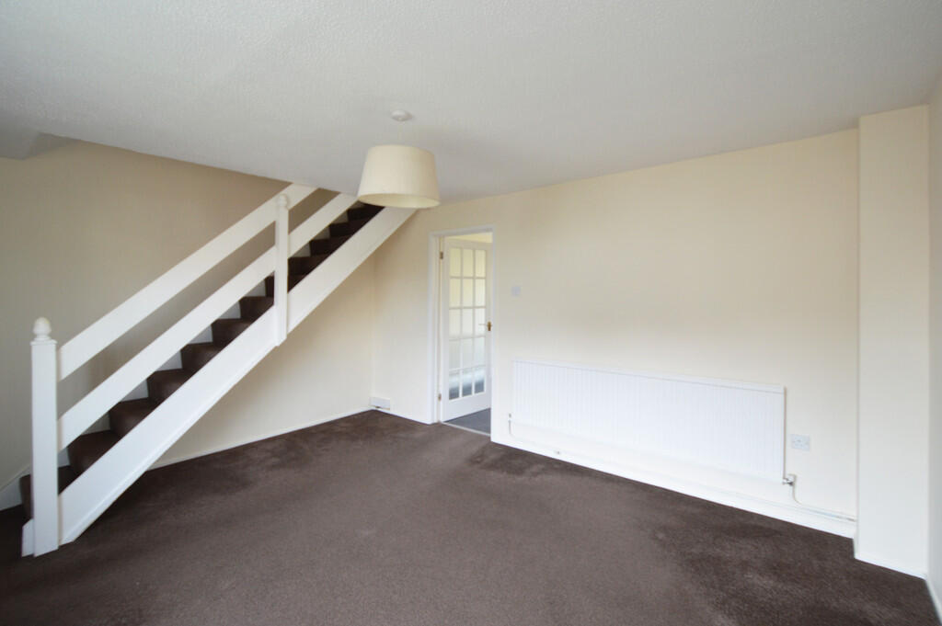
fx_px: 392
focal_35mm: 15
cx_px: 471
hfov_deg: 100.4
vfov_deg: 77.2
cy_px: 313
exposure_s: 1/60
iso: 400
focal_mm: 10
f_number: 4
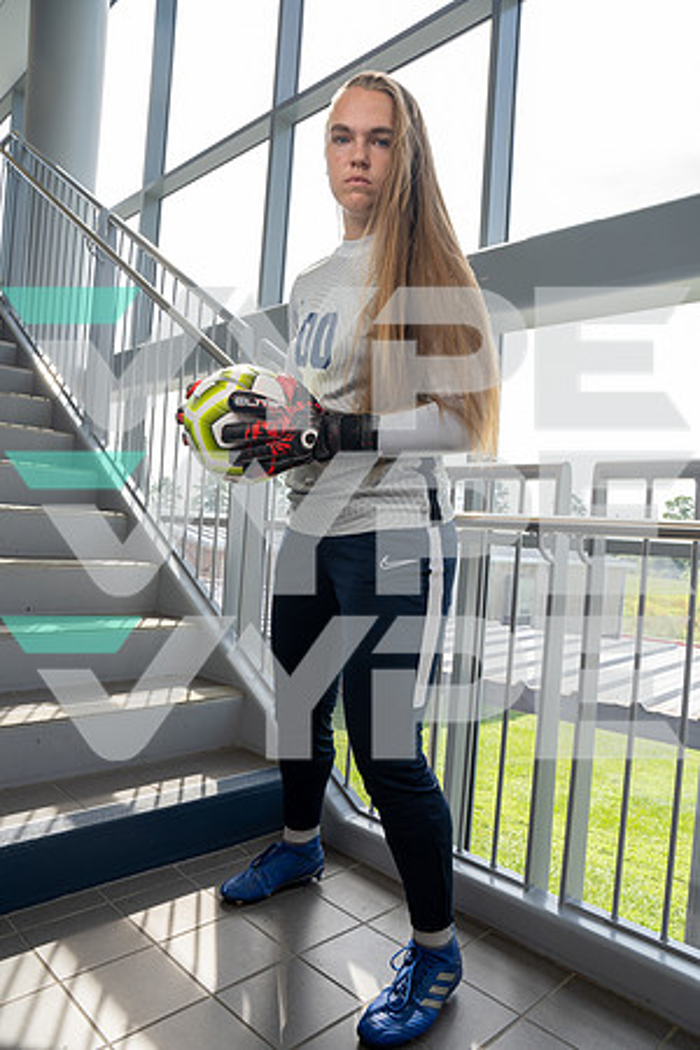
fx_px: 700
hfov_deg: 53.1
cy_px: 525
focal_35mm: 24
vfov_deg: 73.7
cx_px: 350
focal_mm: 24
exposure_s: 1/250
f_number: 7.1
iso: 800
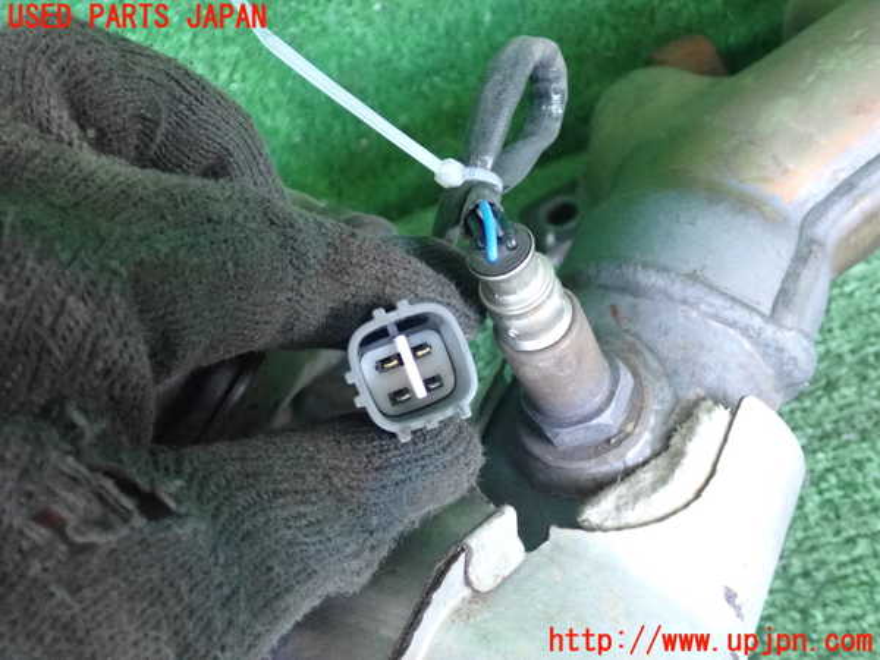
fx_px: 966
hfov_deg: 49.0
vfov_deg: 37.7
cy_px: 330
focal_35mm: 38
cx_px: 440
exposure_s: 1/125
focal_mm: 6.83
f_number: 2.7
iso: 1600
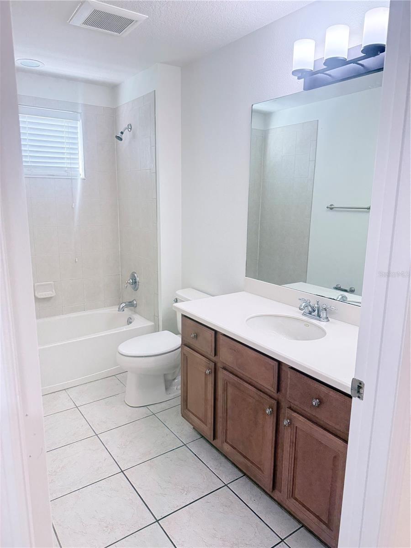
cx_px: 206
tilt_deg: -8.8
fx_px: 380
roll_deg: -0.5
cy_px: 274
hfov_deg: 56.8
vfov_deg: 71.6
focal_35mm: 24
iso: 400
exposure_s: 1/120
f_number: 1.78
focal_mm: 6.76
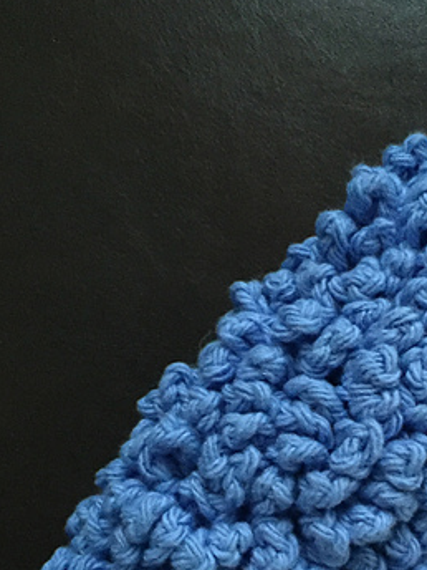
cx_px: 367
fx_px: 888
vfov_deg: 34.3
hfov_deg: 26.3
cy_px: 467
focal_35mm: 54
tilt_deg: -87.3
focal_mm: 4.15
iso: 320
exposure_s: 1/4
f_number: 2.2
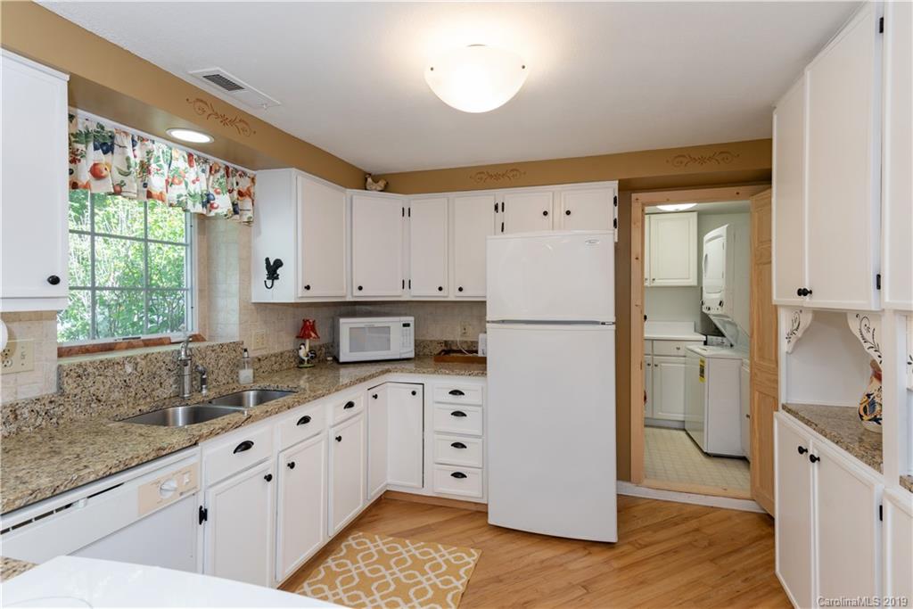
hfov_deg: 93.3
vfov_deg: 70.5
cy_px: 304
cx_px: 456
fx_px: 431
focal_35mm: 17
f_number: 7.1
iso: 320
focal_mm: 17
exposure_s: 1/60
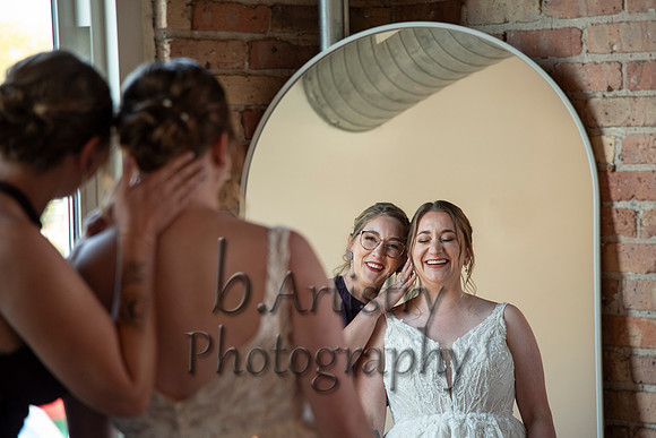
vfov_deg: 10.4
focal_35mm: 132
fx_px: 2400
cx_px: 360
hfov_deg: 15.6
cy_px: 198
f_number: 4
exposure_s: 1/200
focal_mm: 120
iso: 400
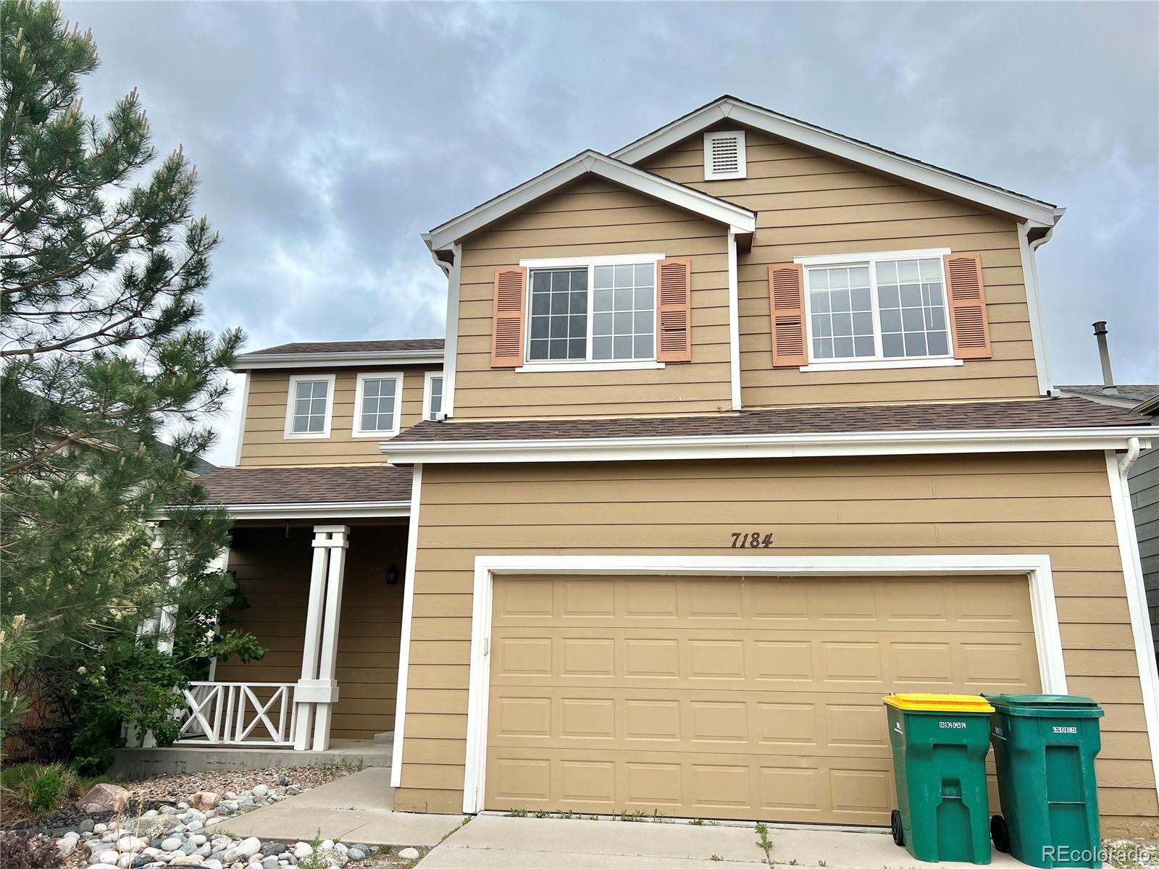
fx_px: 871
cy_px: 434
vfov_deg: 53.1
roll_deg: -0.3
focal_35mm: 26
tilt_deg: +15.7
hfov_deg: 67.3
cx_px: 580
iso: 50
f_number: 1.5
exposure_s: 1/3257
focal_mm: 5.7
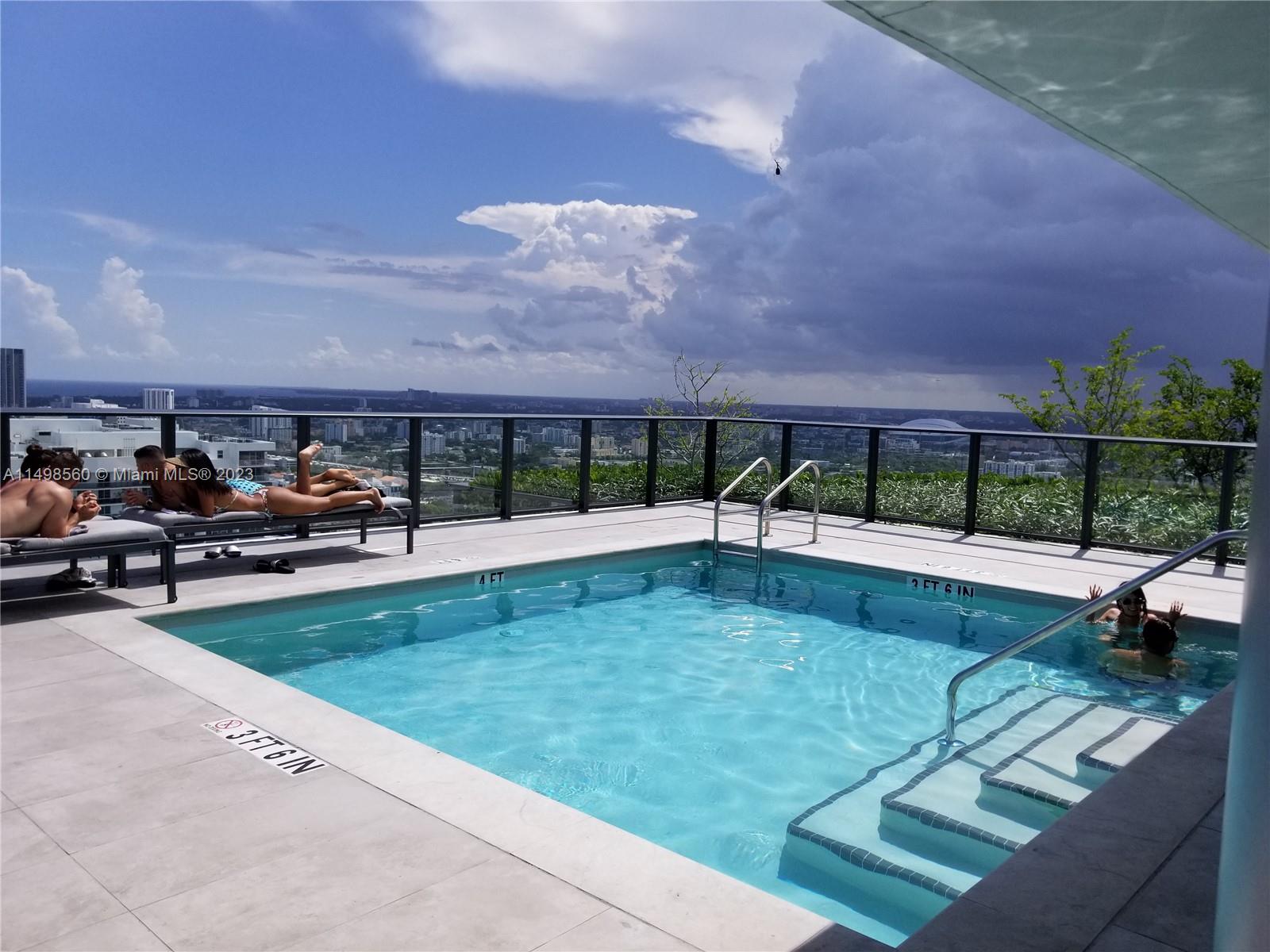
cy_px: 476
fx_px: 954
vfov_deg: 53.1
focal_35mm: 26
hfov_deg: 67.3
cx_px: 635
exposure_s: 1/4320
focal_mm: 4.3
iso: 50
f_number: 1.7
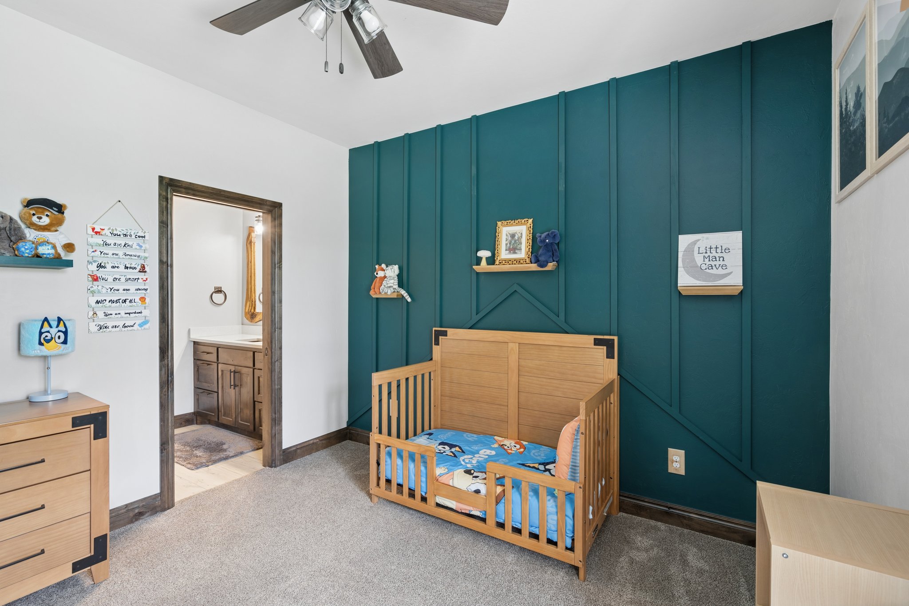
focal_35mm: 16
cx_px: 454
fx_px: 404
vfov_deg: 73.7
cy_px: 303
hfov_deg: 96.7
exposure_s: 1/1.25
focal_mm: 16
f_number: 8
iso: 200
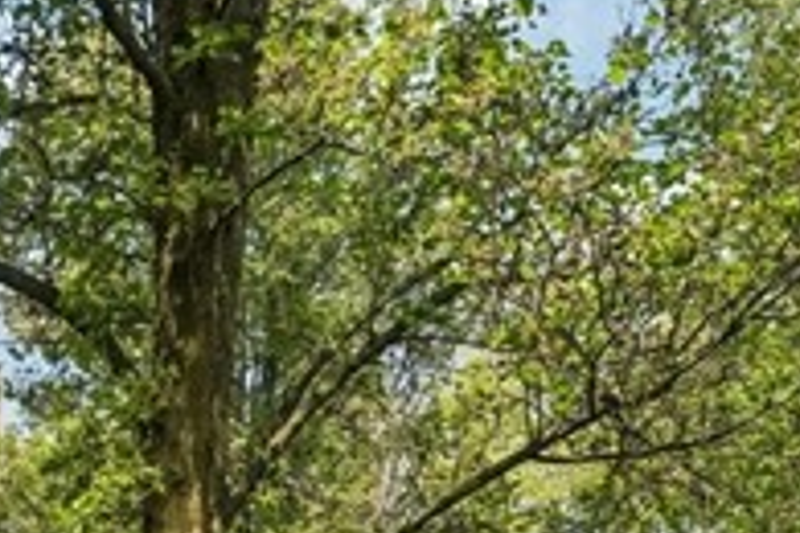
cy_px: 900
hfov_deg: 24.1
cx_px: 37
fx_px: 1807
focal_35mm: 81
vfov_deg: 15.0
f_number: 8
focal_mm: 14.6
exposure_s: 1/250
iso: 200
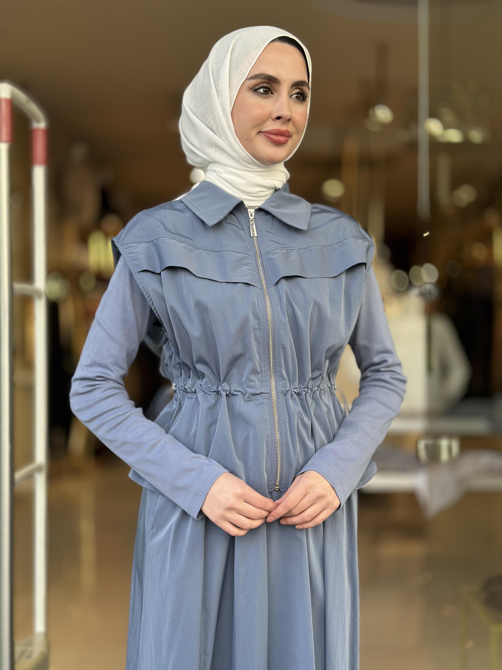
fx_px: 928
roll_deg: -0.3
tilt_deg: -1.8
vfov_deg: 39.7
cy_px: 335
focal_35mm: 48
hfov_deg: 30.3
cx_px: 251
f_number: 1.78
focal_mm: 6.86
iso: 80
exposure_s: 1/411
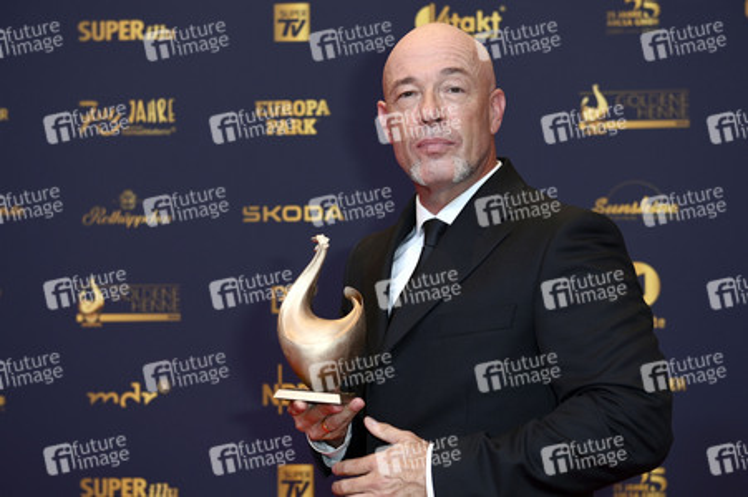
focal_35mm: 66
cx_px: 374
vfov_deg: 20.6
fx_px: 1370
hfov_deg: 30.5
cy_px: 248
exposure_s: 1/200
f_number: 4.5
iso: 640
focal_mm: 66
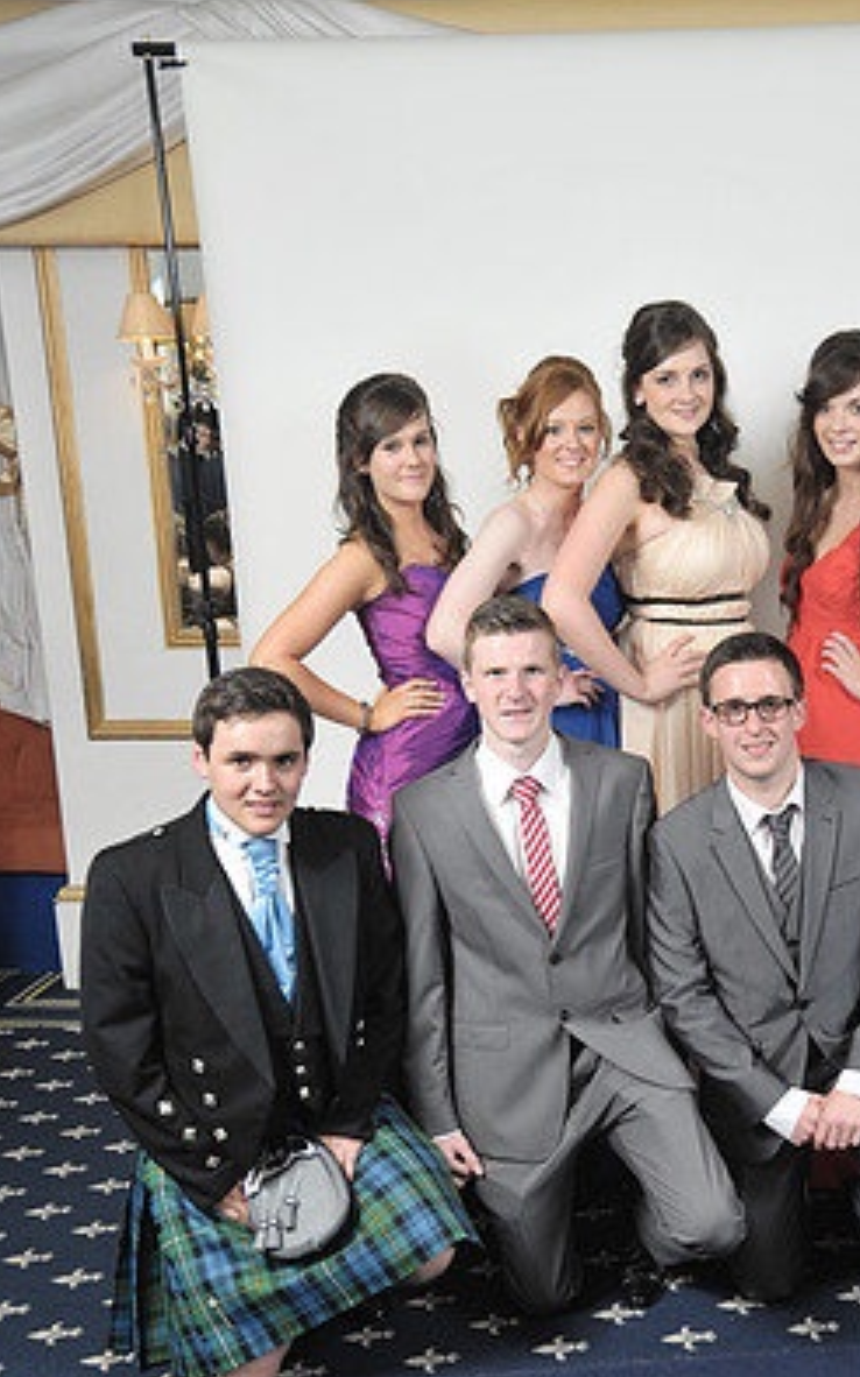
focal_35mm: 48
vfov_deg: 41.0
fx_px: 1801
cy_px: 972
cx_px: 650
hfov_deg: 26.5
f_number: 7.1
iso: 1000
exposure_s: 1/160
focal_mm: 32
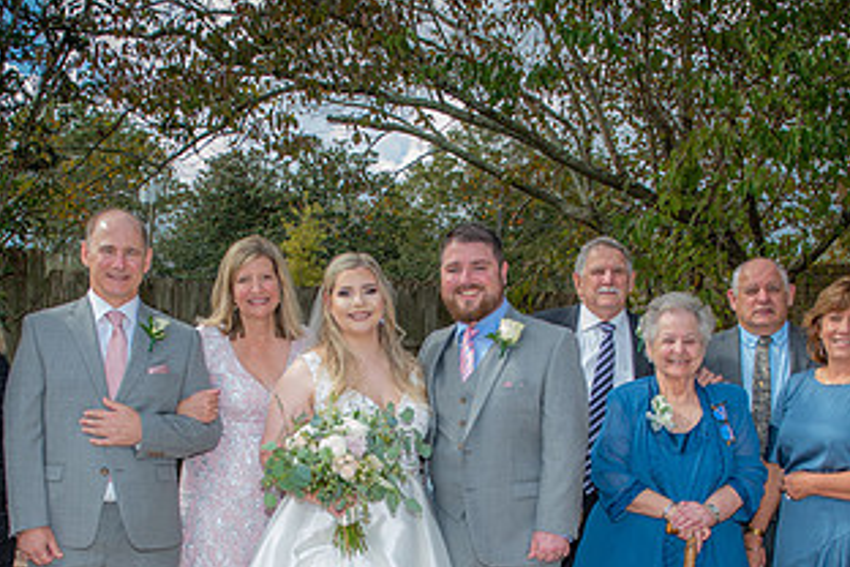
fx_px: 1228
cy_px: 507
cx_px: 398
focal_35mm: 52
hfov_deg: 38.2
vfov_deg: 25.2
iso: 50
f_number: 5.6
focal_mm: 28
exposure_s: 1/160
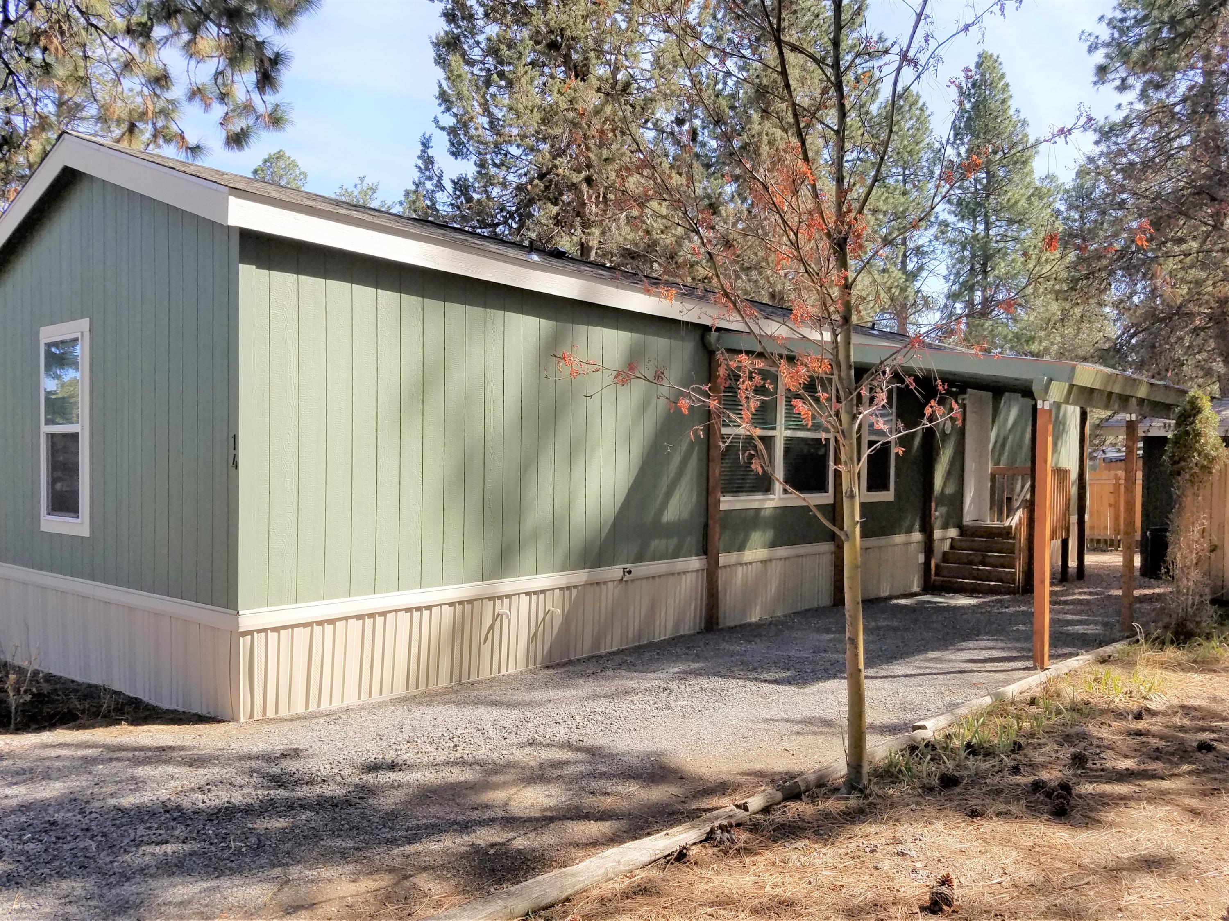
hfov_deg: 67.3
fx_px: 923
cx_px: 614
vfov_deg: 53.1
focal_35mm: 26
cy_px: 460
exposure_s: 1/1388
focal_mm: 4.2
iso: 50
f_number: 1.7
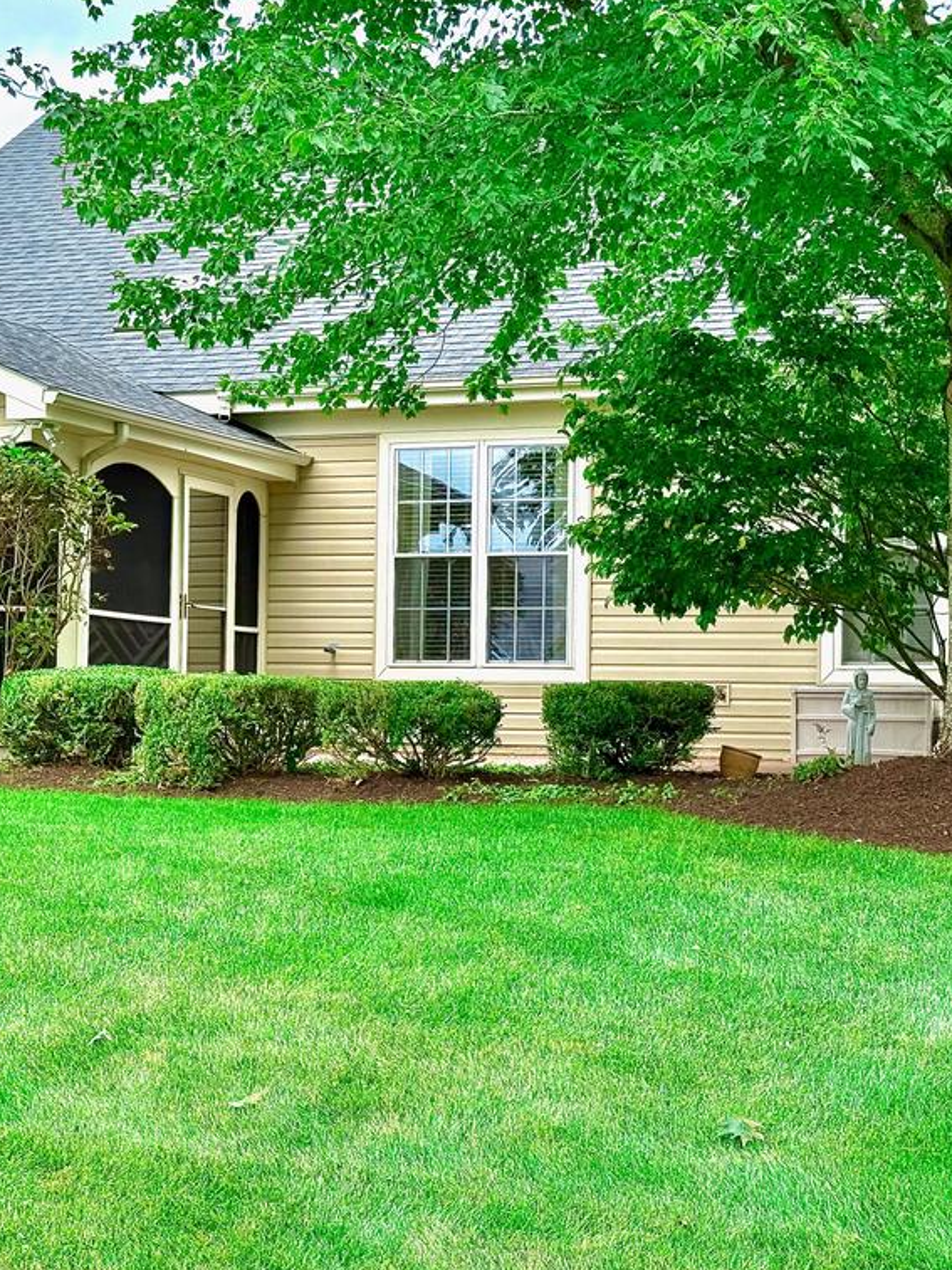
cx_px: 430
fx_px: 2383
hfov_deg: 22.6
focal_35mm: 65
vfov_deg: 29.8
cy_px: 637
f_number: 1.78
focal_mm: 6.76
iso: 80
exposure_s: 1/1330
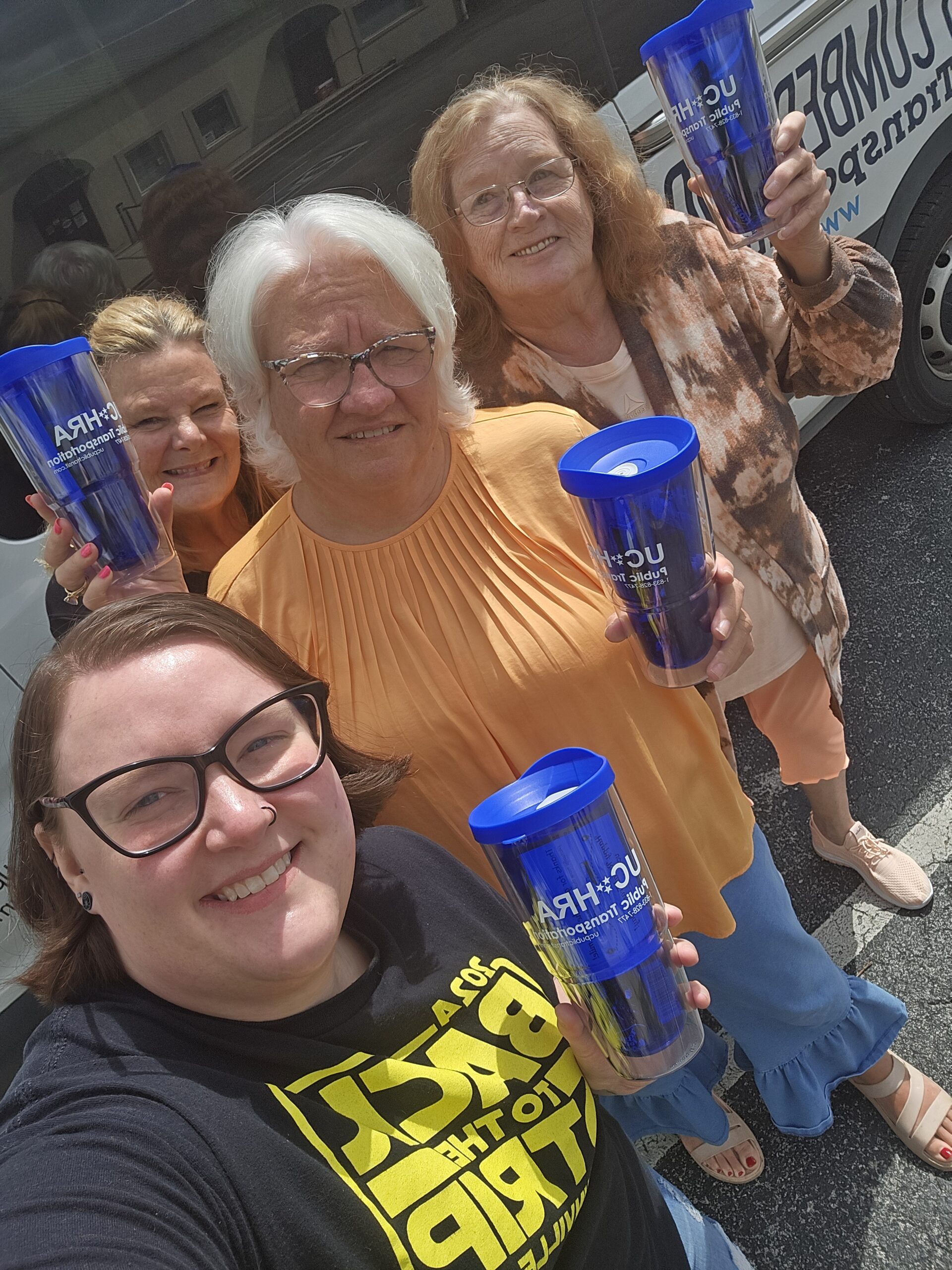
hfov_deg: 54.9
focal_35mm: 25
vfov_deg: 69.4
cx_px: 476
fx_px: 917
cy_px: 635
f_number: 2.2
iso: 25
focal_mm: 3.3
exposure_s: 1/1084
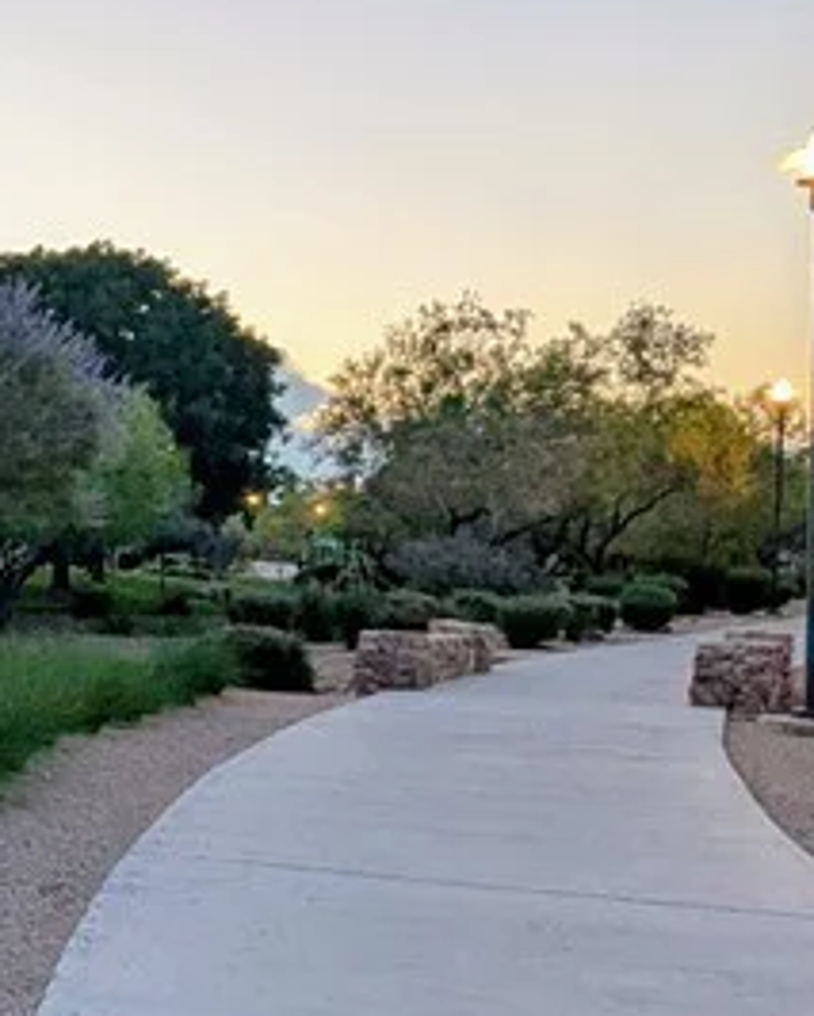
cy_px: 615
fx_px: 1806
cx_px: -315
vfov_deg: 31.3
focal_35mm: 60
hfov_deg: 22.1
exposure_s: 1/30
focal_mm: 2.35
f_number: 2.2
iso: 85
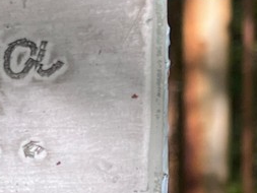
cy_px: 195
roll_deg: +4.3
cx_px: -187
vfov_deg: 10.0
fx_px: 1099
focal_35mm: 148
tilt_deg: -18.6
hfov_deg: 12.3
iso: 50
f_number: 1.6
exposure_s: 1/710
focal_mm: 5.1
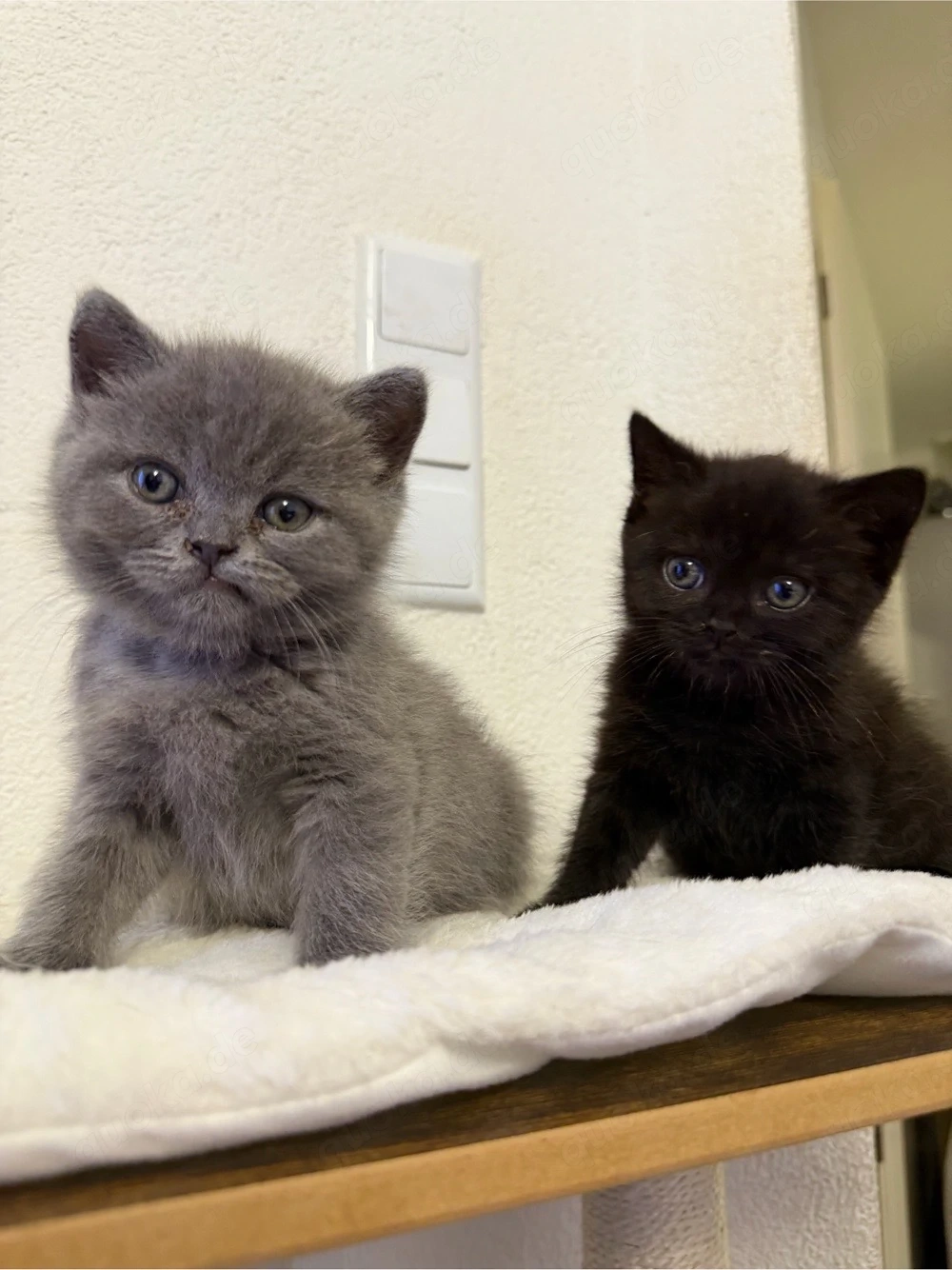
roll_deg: +0.2
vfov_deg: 71.6
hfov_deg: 56.8
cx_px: 476
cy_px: 635
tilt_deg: +9.0
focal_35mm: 24
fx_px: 880
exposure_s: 1/50
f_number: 1.78
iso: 320
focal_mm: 6.76
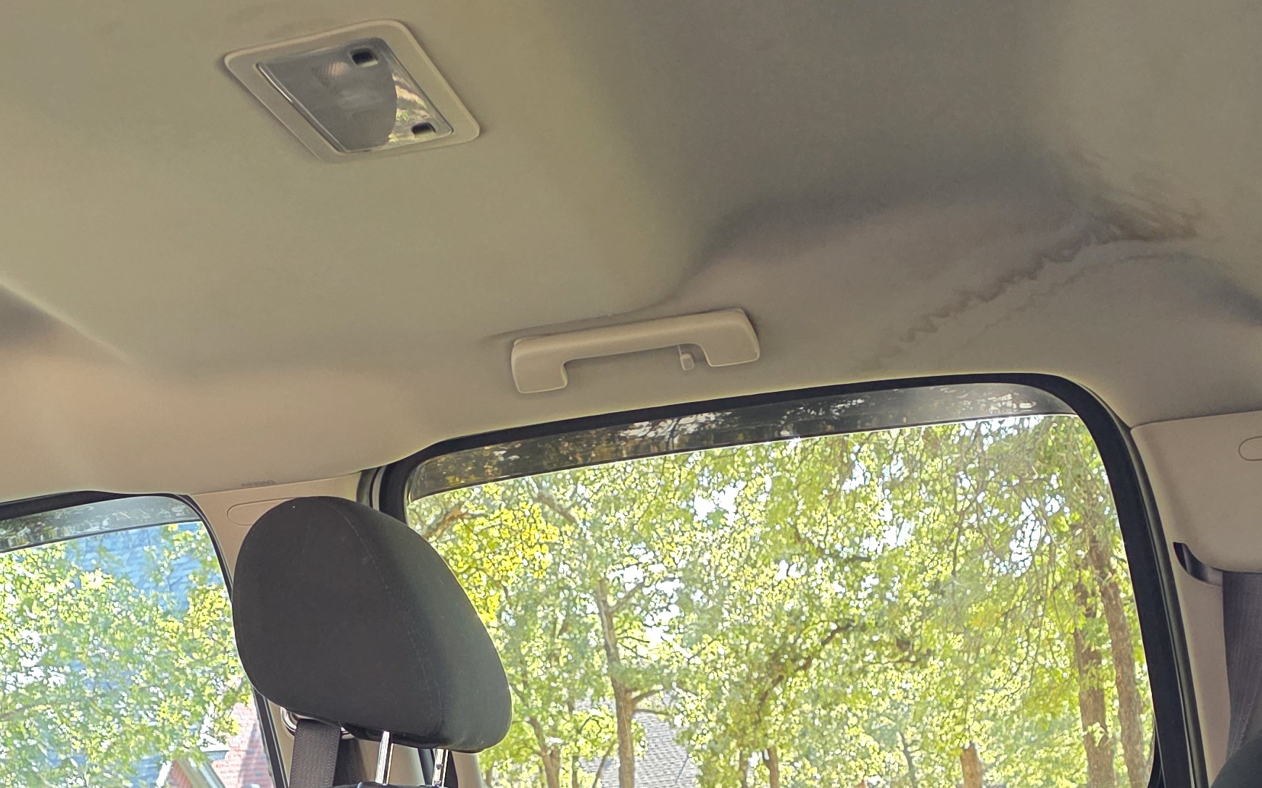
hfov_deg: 36.3
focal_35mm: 56
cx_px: 611
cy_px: 959
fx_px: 1926
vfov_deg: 21.4
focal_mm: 6.3
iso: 500
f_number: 1.7
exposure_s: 1/120
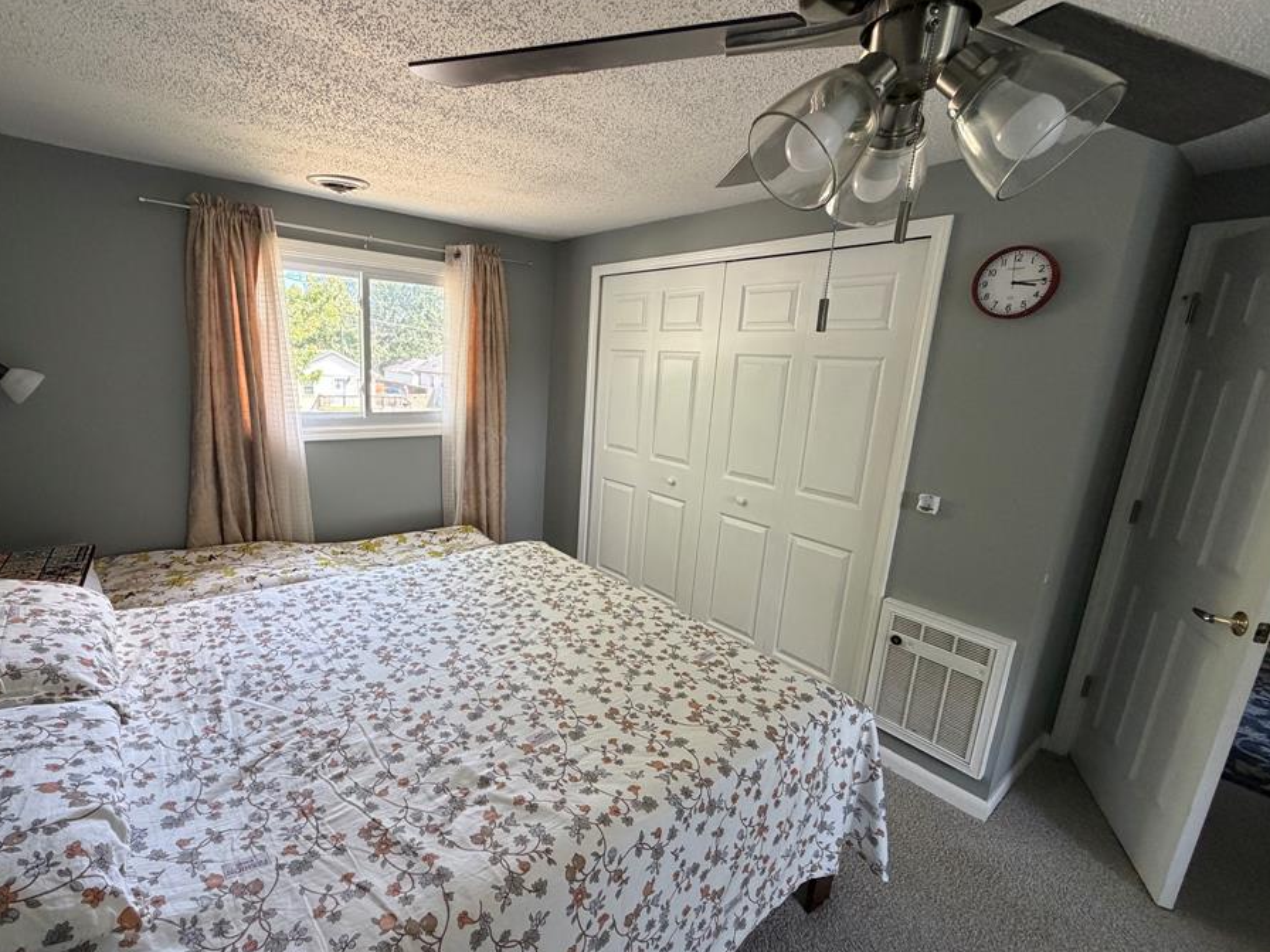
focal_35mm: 16
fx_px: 587
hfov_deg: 94.0
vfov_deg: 78.1
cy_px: 487
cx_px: 557
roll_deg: -1.9
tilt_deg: -14.9
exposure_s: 1/121
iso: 320
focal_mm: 2.22
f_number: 2.2
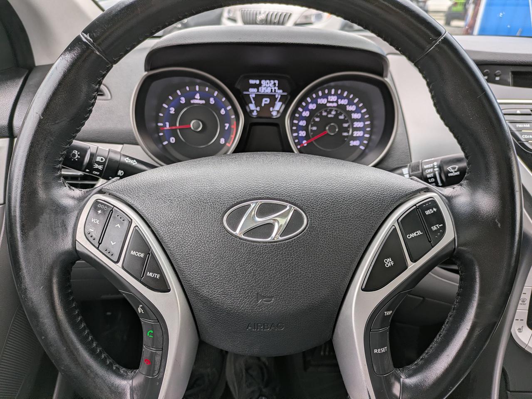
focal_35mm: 25
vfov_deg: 54.9
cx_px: 266
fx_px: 384
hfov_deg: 69.4
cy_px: 200
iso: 43
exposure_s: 1/137
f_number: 1.89
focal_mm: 5.43
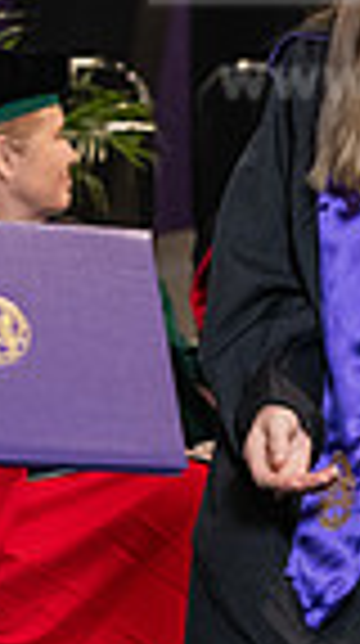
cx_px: 14
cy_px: 173
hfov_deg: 4.6
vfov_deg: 8.2
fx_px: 4499
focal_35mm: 264
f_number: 5
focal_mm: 62
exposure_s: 1/125
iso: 2000
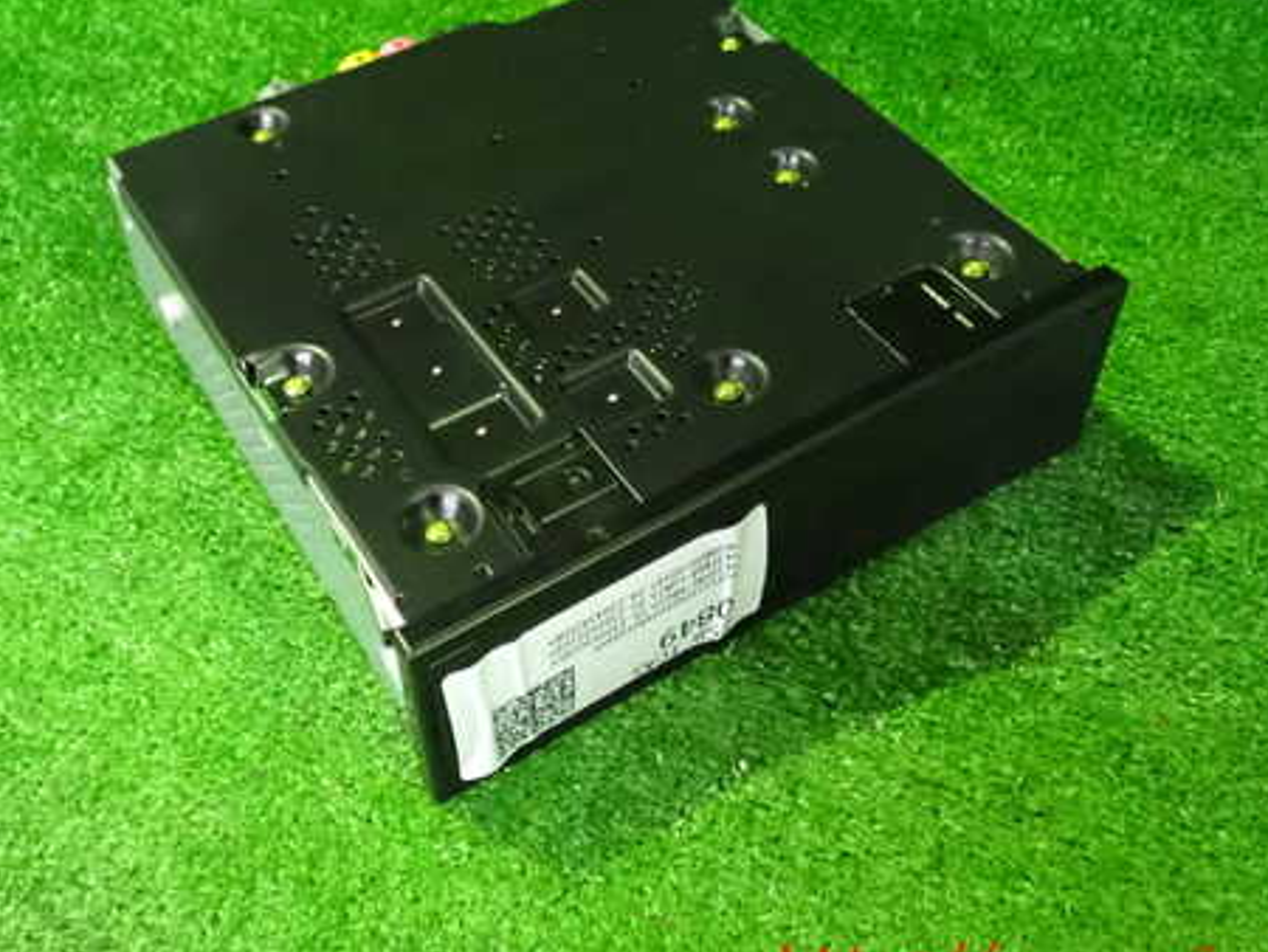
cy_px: 375
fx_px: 1466
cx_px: 572
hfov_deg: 46.7
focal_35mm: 40
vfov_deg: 35.8
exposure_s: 1/50
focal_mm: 5.4
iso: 2000
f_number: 2.3
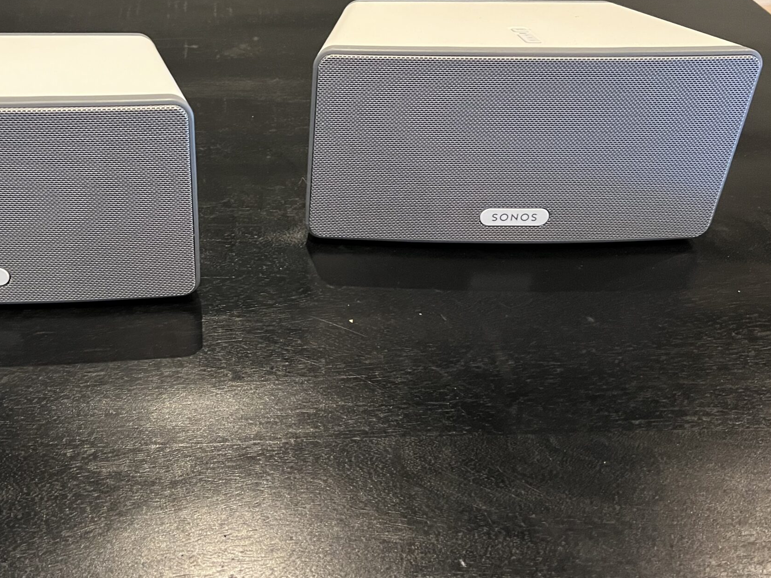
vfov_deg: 35.9
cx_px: 243
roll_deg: +1.3
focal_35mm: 40
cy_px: 245
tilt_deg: -37.5
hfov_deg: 45.9
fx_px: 891
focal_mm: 5.7
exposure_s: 1/40
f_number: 1.5
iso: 500
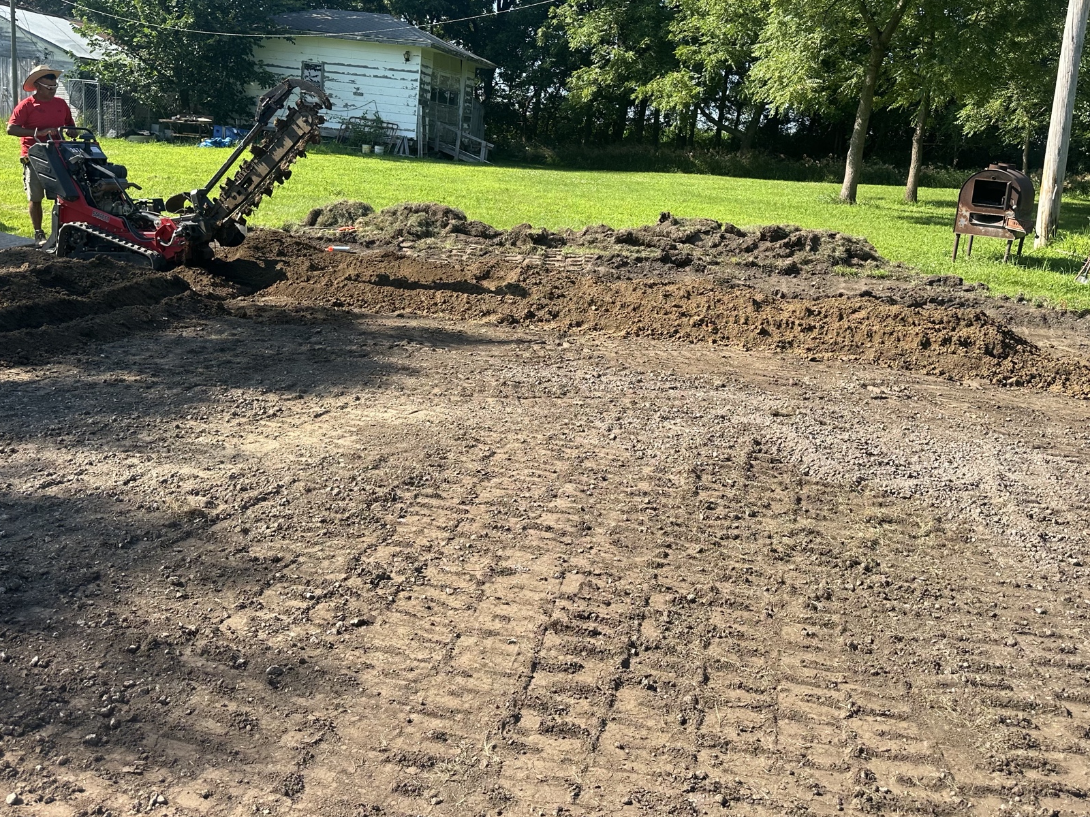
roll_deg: -5.4
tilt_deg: -9.0
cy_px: 310
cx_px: 563
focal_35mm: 30
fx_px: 945
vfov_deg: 46.4
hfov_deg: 60.0
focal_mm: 6.86
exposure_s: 1/1374
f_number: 1.78
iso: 80
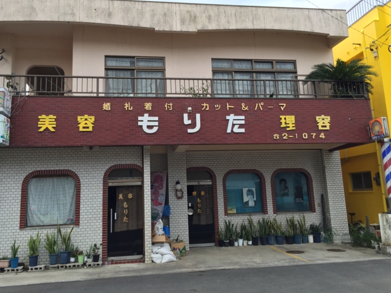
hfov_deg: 58.3
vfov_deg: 45.4
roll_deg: +1.9
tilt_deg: +10.8
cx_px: 183
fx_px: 350
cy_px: 138
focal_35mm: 31
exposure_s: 1/542
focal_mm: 4.15
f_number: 2.2
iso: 32
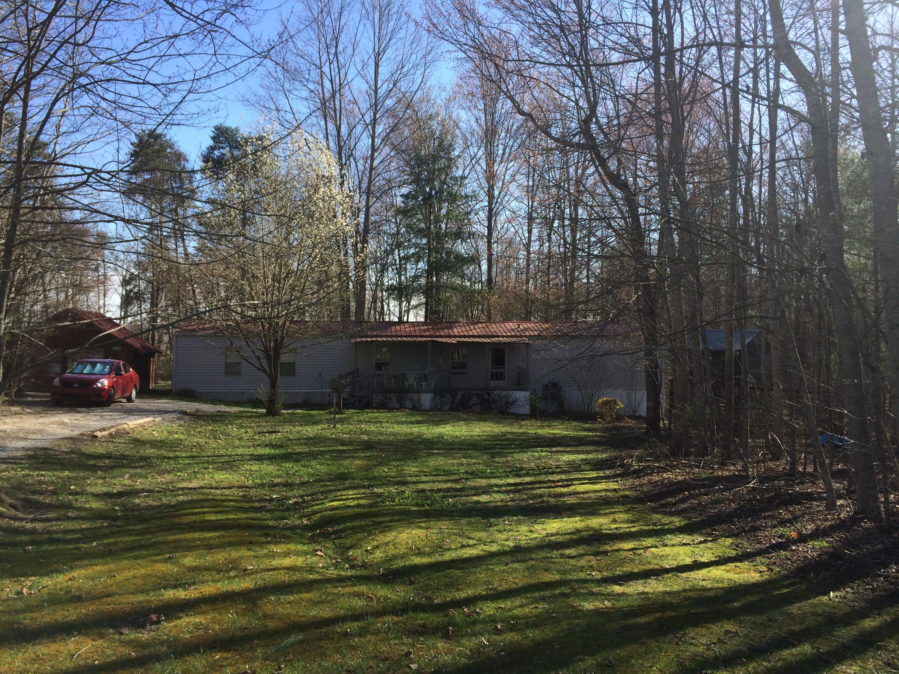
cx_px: 450
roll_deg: -0.7
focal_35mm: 29
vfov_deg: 48.2
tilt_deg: +0.8
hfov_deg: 61.7
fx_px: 753
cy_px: 337
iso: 32
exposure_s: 1/1026
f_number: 2.2
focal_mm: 4.15
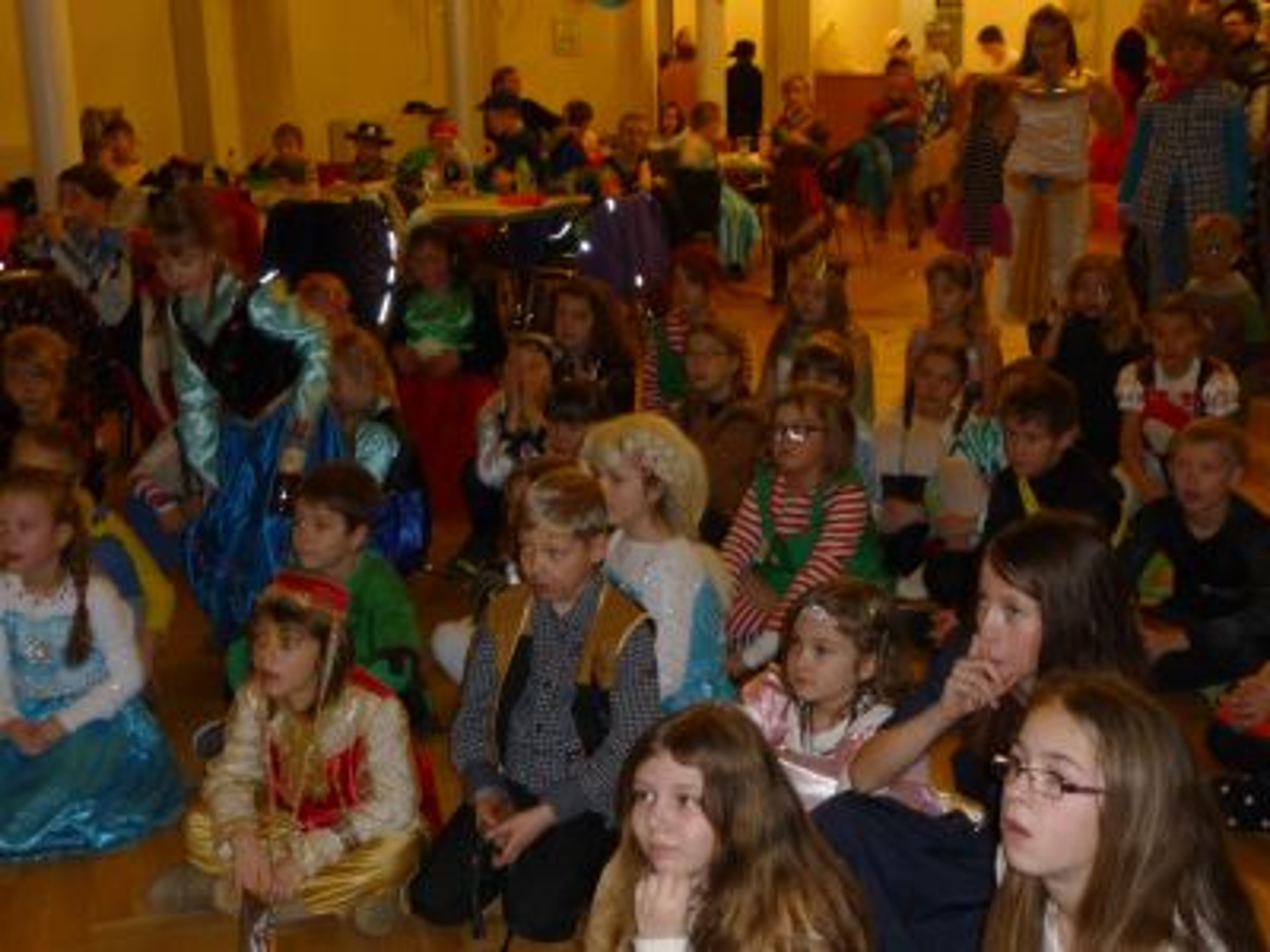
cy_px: 476
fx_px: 1761
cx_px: 635
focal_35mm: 48
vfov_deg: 30.3
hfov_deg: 39.7
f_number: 4.2
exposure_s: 1/8
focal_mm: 8
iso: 250
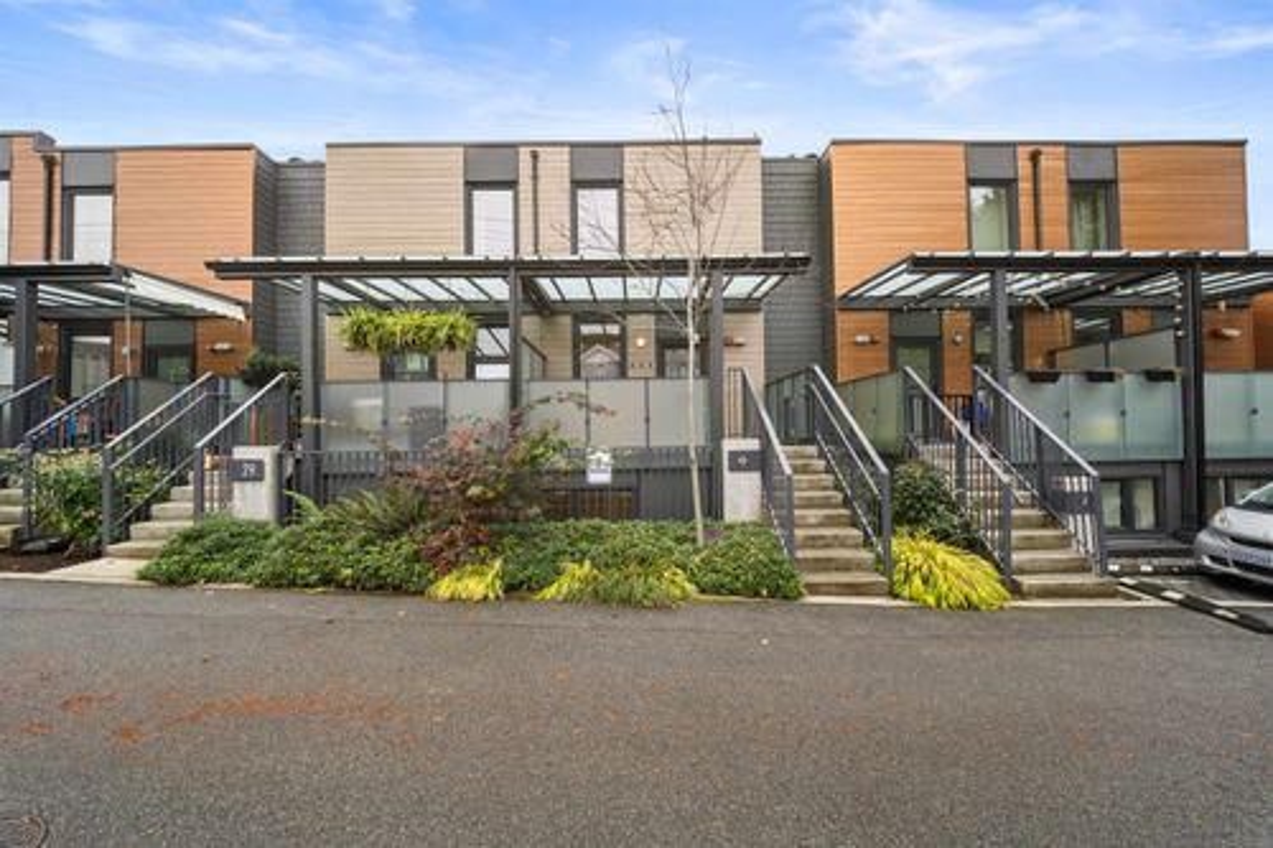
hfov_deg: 112.6
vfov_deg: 90.0
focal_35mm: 12
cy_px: 424
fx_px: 424
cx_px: 636
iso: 250
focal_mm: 12
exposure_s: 1/25
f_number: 7.1
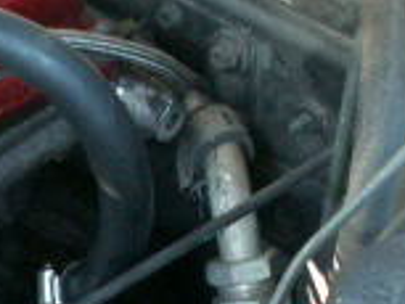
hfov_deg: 13.5
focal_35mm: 146
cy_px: 336
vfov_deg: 10.1
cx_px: 193
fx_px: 1710
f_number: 2.8
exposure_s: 1/40
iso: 125
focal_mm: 5.86
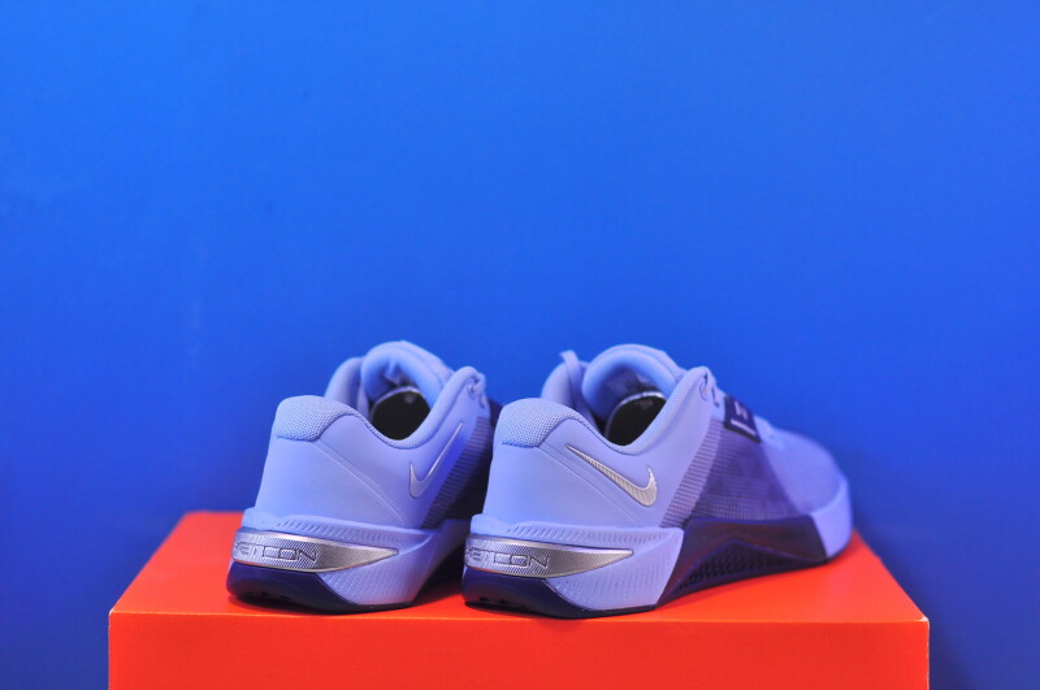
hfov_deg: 27.0
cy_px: 345
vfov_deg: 18.1
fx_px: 2164
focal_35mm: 75
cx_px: 520
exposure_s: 1/320
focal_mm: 50
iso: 250
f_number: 2.5
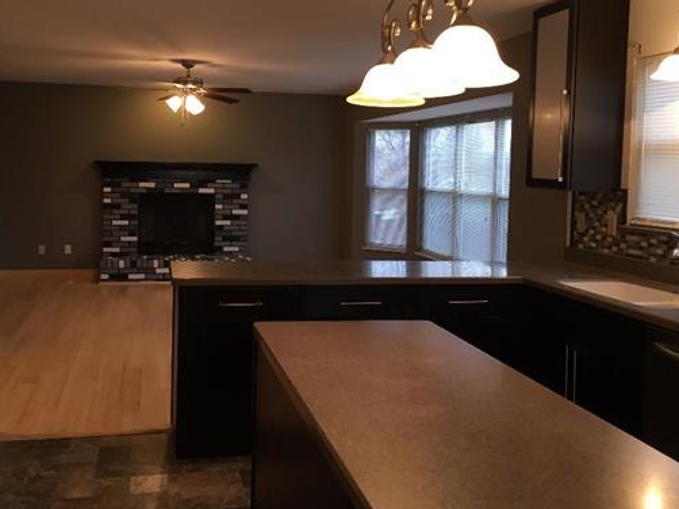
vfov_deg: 38.5
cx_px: 295
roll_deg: -2.1
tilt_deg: -2.1
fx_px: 725
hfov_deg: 50.0
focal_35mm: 37
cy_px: 204
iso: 50
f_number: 2.2
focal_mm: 4.15
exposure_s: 1/30
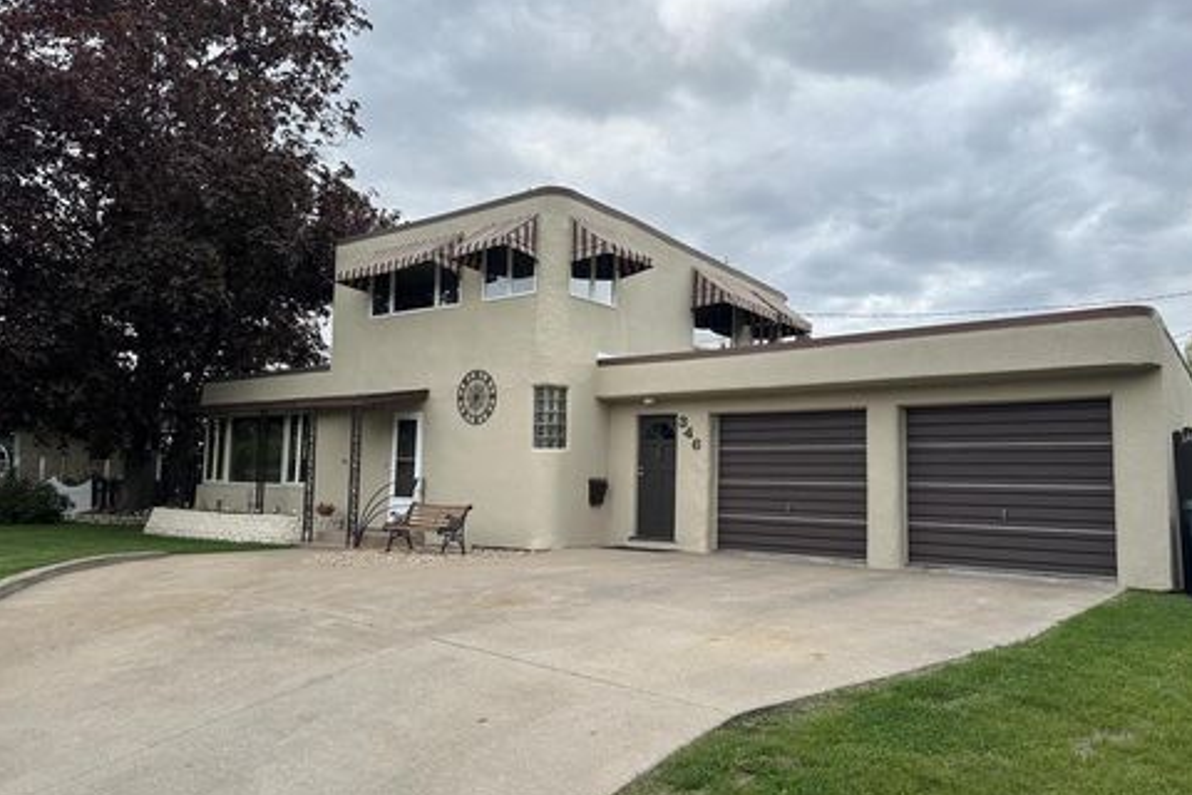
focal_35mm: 26
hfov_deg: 69.4
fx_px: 861
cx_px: 576
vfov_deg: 49.6
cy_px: 399
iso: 80
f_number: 1.78
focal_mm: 6.86
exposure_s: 1/1062
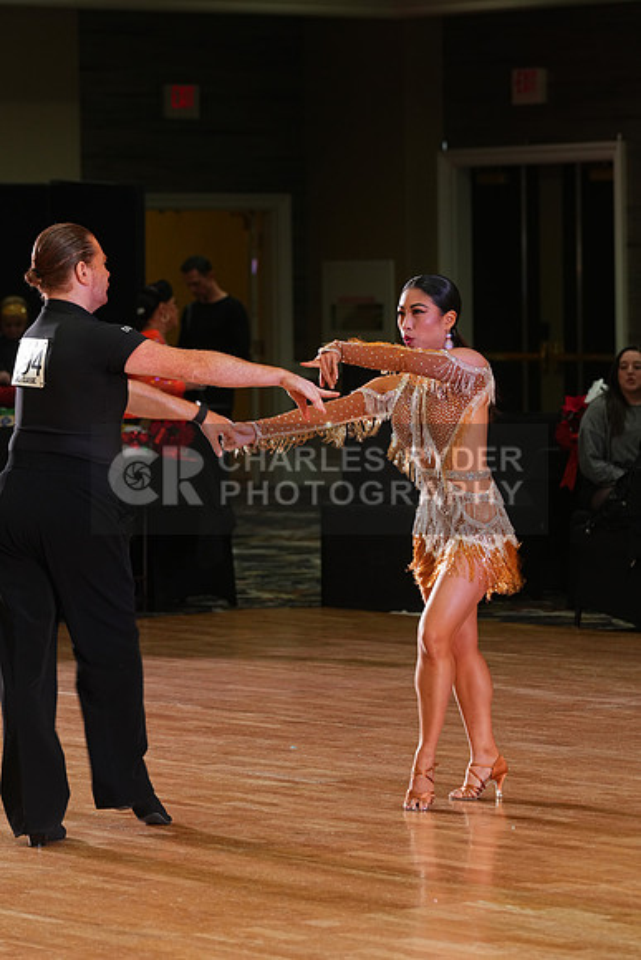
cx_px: 320
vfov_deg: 12.8
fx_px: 4297
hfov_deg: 8.5
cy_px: 480
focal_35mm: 161
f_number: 5.6
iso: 1250
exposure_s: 1/60
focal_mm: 161
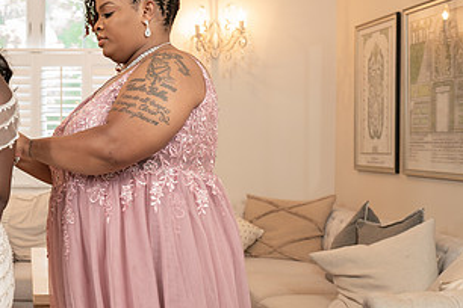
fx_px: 862
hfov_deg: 28.7
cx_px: 29
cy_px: 165
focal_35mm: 67
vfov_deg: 20.3
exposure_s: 1/100
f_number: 4
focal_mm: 35
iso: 1600
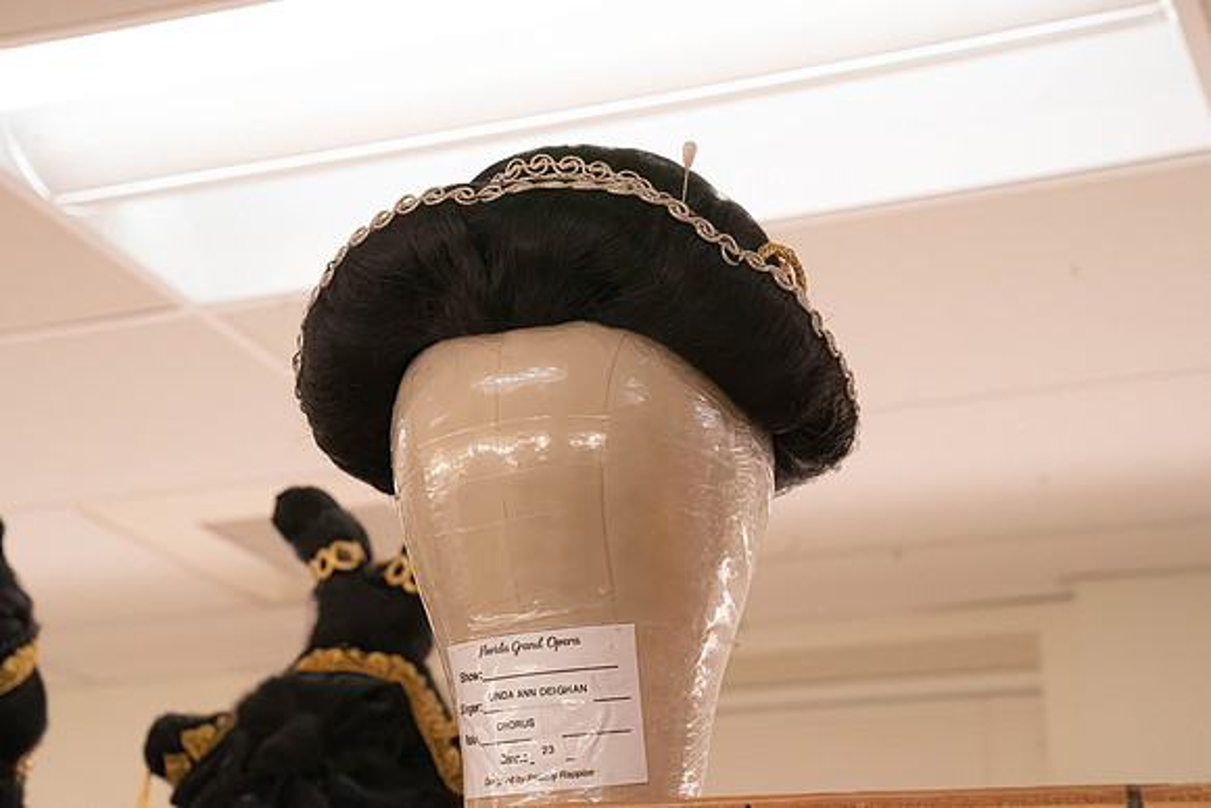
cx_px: 606
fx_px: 2355
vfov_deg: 19.5
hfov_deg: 28.8
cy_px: 404
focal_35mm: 70
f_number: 9
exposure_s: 1/500
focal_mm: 70
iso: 16000
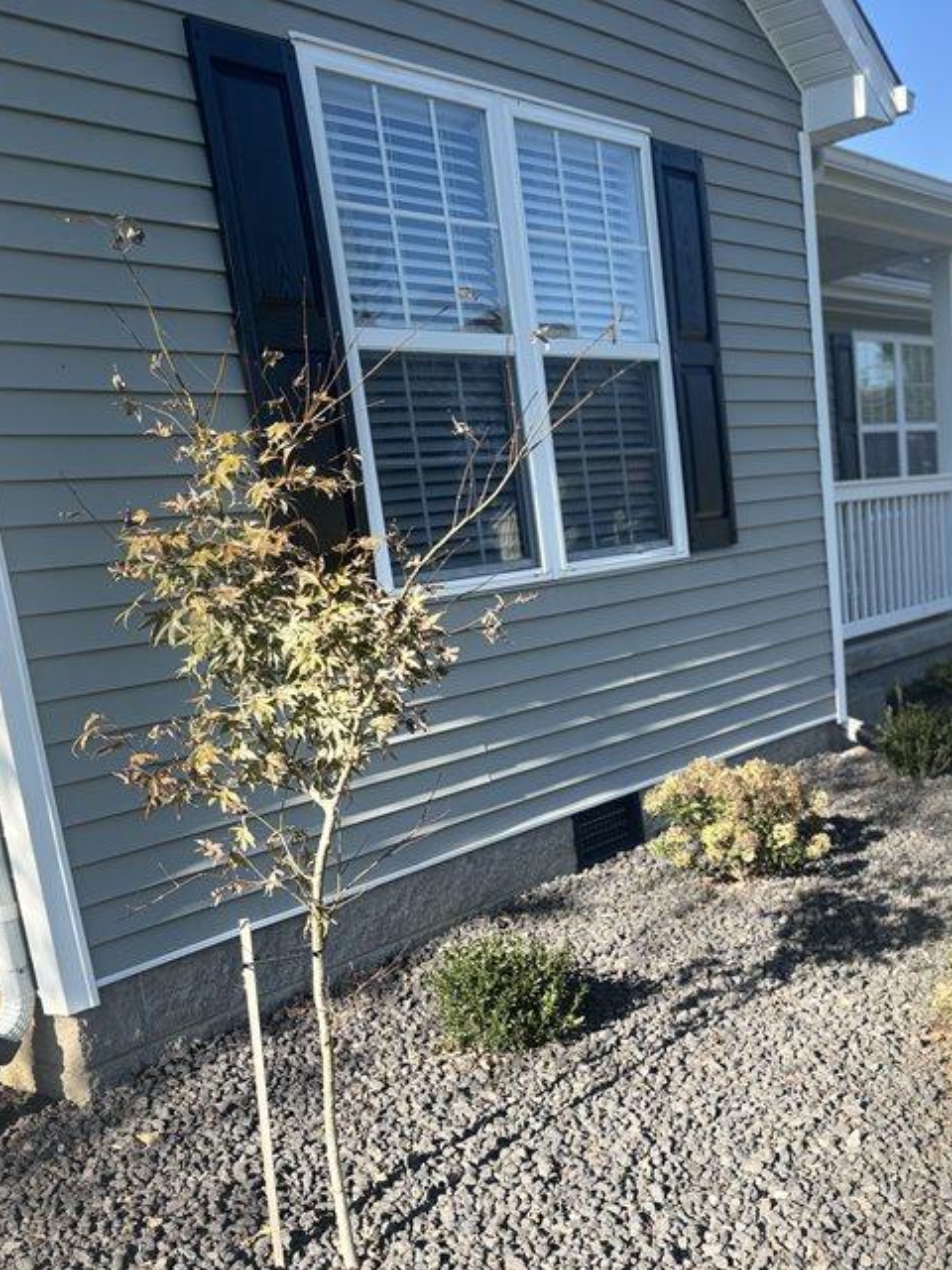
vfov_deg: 46.3
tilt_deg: -13.5
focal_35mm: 39
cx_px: 545
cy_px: 937
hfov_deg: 36.7
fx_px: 1430
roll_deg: +5.1
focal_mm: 5.96
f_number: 1.6
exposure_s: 1/1418
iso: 50
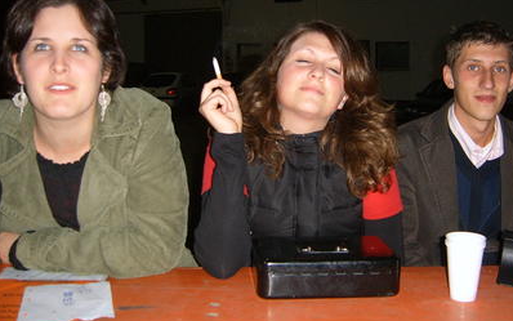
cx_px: 280
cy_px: 103
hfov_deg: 45.2
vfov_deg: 29.0
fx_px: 615
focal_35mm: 44
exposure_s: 1/30
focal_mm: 5.8
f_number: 2.8
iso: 100
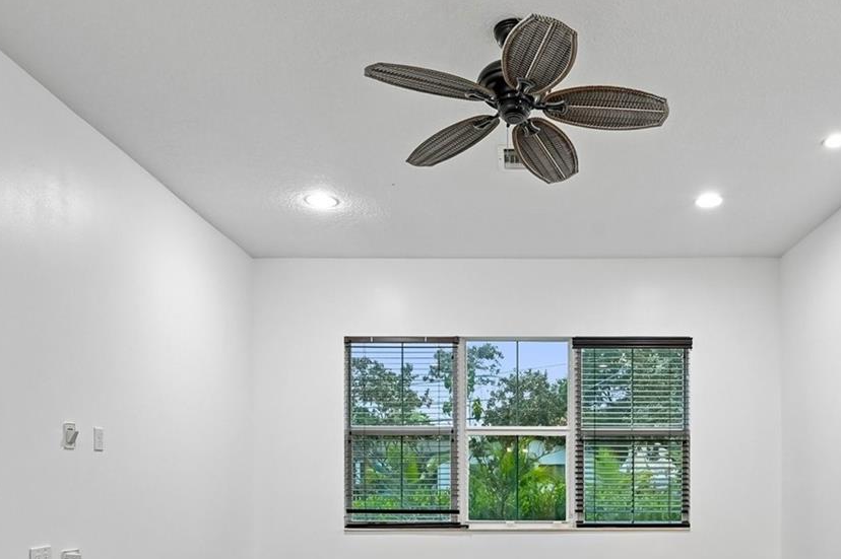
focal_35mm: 29
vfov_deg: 41.8
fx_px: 677
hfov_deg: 63.3
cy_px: 488
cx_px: 490
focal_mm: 15
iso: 400
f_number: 8
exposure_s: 1/10
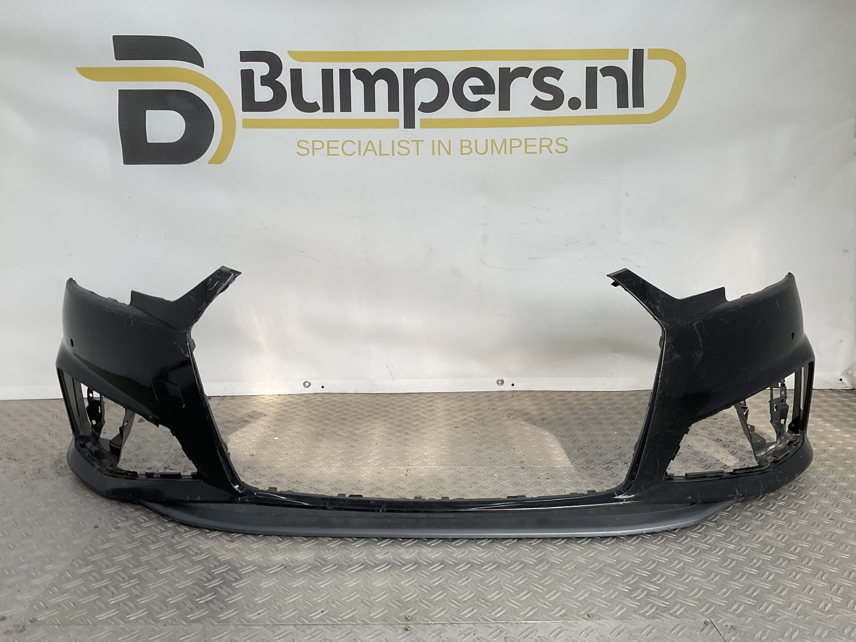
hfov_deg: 61.7
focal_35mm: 29
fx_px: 717
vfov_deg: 48.2
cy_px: 321
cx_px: 428
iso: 16
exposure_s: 1/386
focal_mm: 3
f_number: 1.8
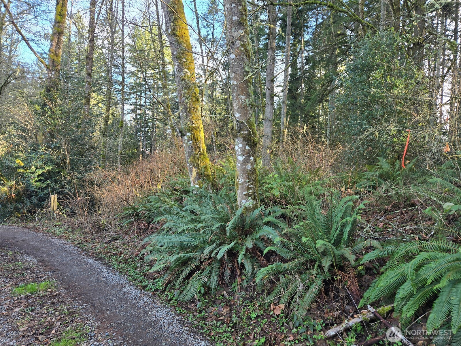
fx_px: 306
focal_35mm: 23
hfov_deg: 73.9
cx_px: 230
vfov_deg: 58.9
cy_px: 173
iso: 64
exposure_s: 1/180
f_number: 1.8
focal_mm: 5.4
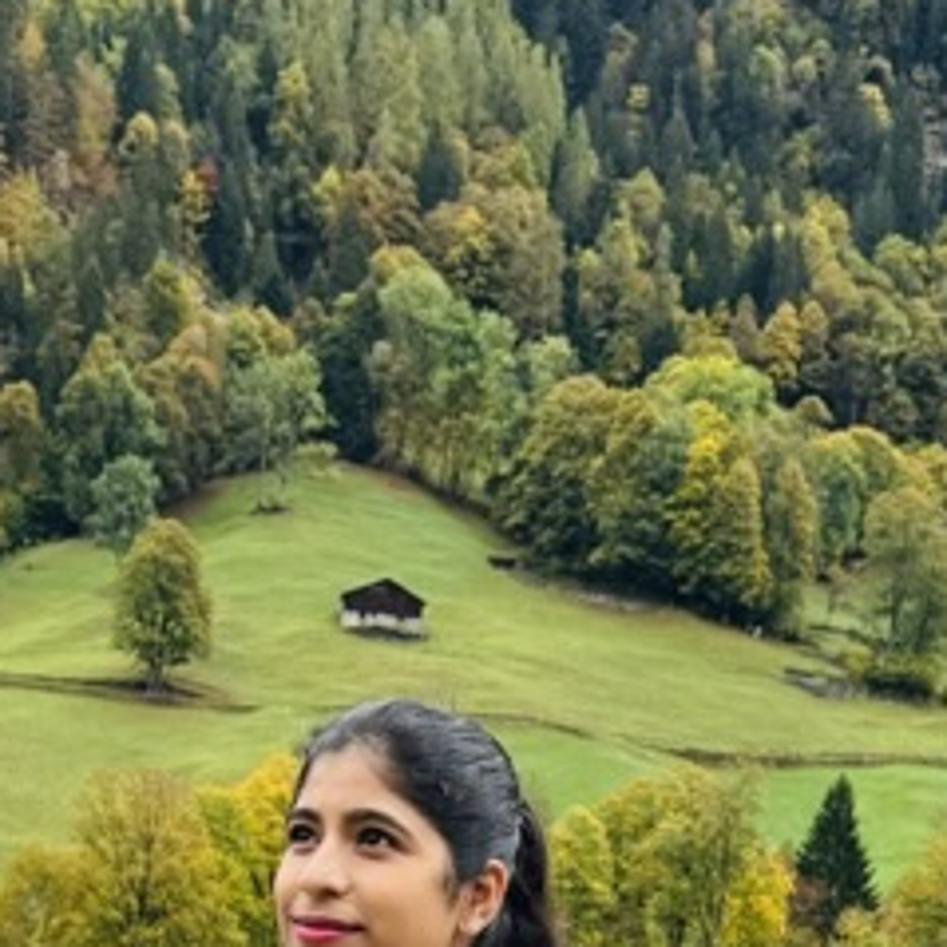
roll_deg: -5.1
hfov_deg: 19.1
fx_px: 2817
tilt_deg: -3.9
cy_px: 1212
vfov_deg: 17.9
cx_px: 420
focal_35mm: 91
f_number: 1.78
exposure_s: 1/464
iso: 80
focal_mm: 6.86
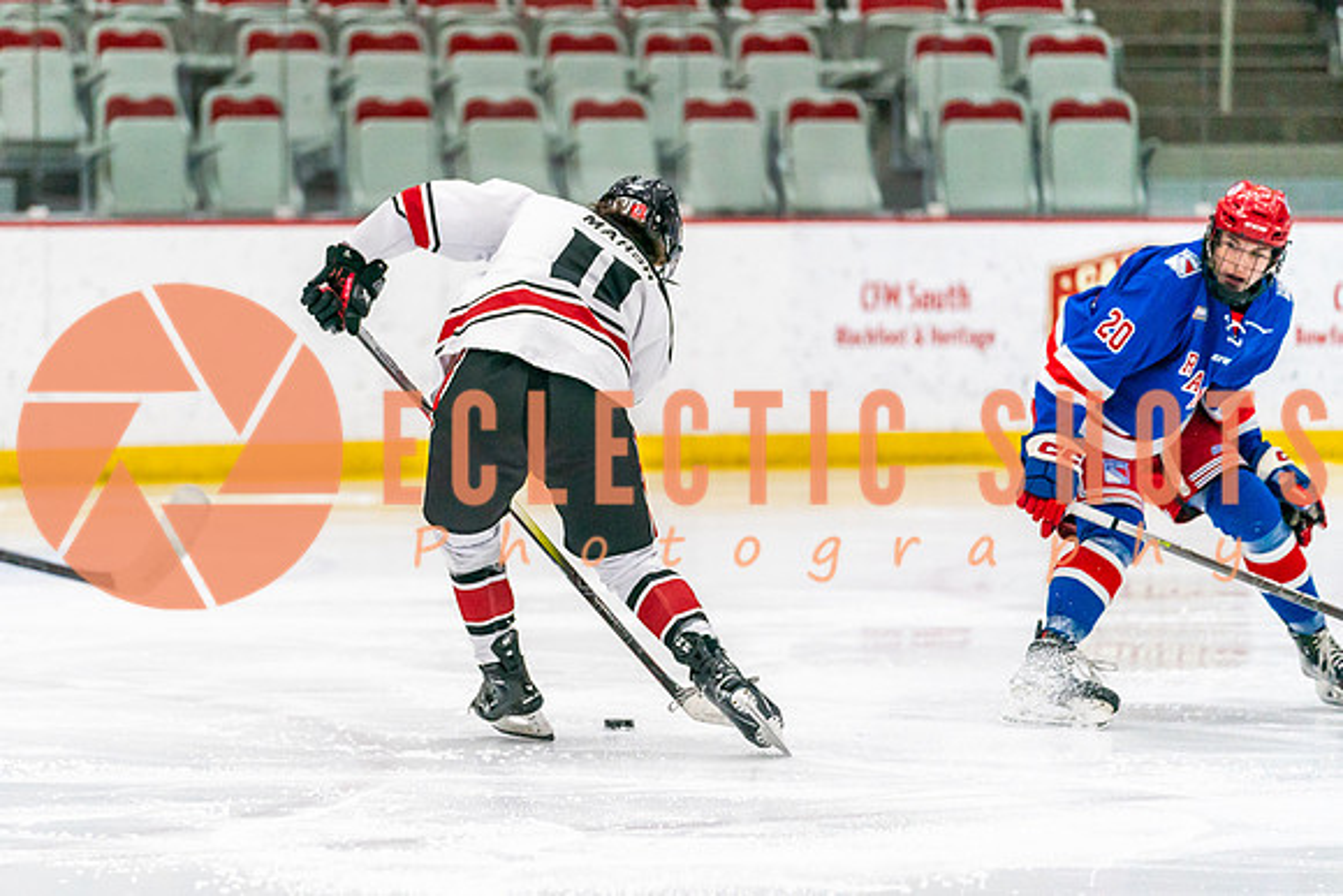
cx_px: 506
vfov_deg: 5.9
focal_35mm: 233
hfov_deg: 8.8
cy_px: 448
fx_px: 8699
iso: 3200
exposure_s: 1/1250
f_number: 2.8
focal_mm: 187
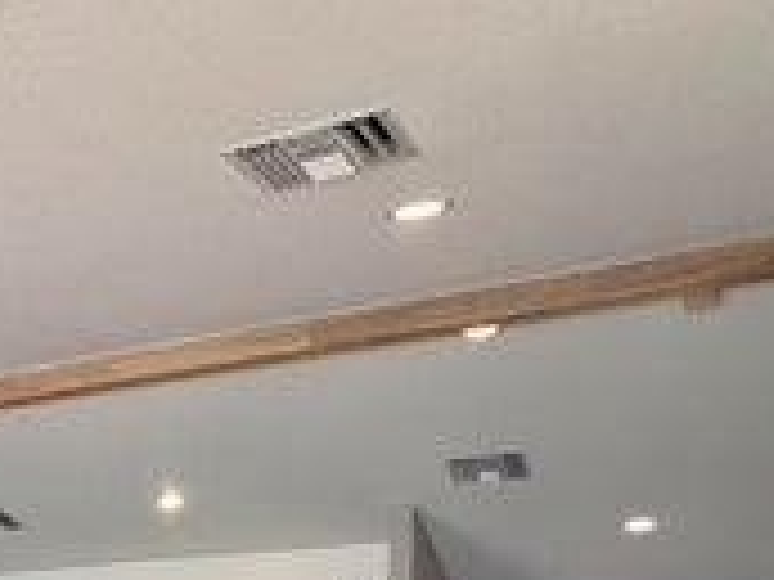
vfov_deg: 24.0
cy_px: 791
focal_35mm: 52
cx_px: -32
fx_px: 1163
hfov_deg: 33.2
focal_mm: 2.22
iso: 320
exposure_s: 1/70
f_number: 2.2
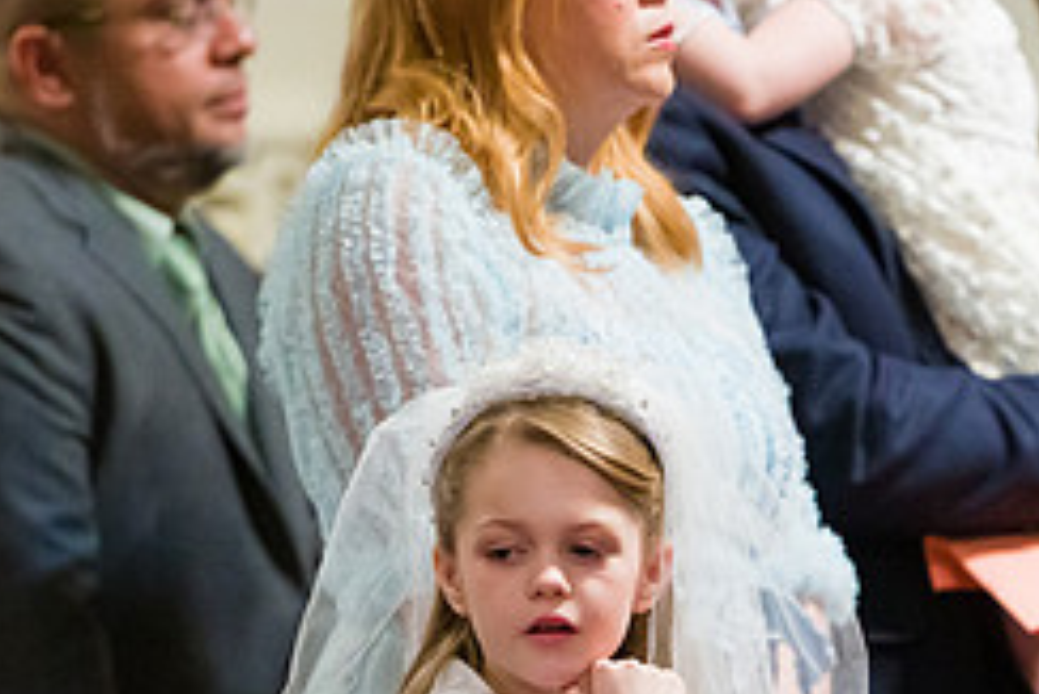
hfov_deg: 4.3
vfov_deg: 2.9
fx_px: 13717
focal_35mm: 475
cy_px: 609
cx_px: 860
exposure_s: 1/200
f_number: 3.2
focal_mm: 200
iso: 6400
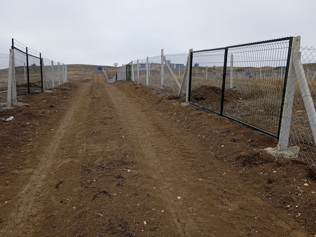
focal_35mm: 28
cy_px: 118
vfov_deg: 49.7
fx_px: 256
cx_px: 158
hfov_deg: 63.4
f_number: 2.2
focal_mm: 3.43
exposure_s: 1/244
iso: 100
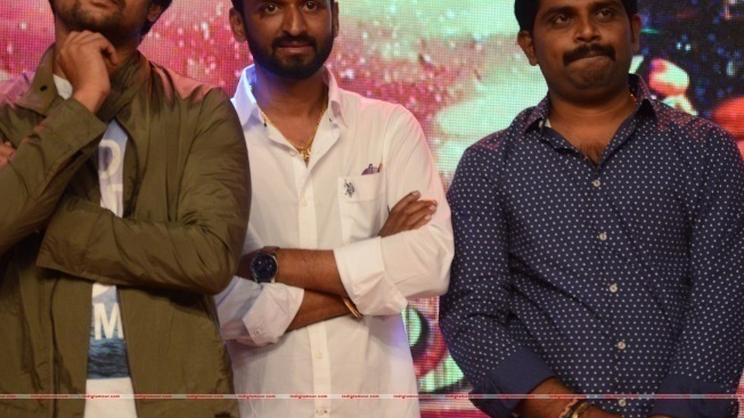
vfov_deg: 6.0
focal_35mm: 202
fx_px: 3977
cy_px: 146
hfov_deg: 10.7
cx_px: 360
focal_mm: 105
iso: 1000
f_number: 5.6
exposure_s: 1/80
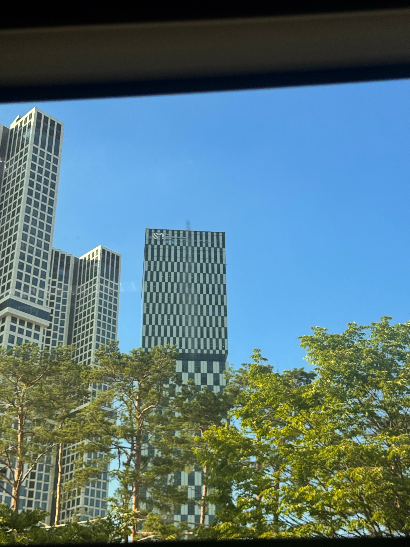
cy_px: 274
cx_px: 205
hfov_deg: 30.3
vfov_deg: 39.7
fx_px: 758
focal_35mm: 48
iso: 64
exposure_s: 1/1724
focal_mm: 6.76
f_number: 1.78
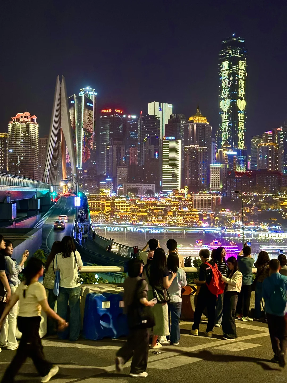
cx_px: 144
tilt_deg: +1.1
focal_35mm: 48
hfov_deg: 30.3
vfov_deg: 39.7
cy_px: 192
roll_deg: -1.0
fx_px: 531
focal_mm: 6.86
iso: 500
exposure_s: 1/33
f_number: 1.78
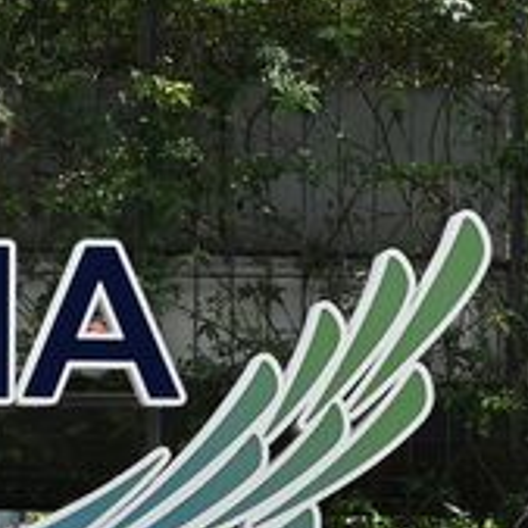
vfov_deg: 7.6
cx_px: -294
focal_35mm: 226
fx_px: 3900
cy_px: 876
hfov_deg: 7.6
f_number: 10
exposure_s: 1/640
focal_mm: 44
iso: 280
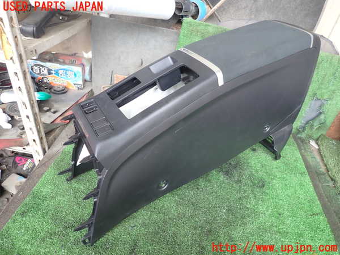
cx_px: 170
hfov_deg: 69.4
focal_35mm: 25
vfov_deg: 54.9
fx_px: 246
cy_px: 128
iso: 125
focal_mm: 4.5
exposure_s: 1/60
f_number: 2
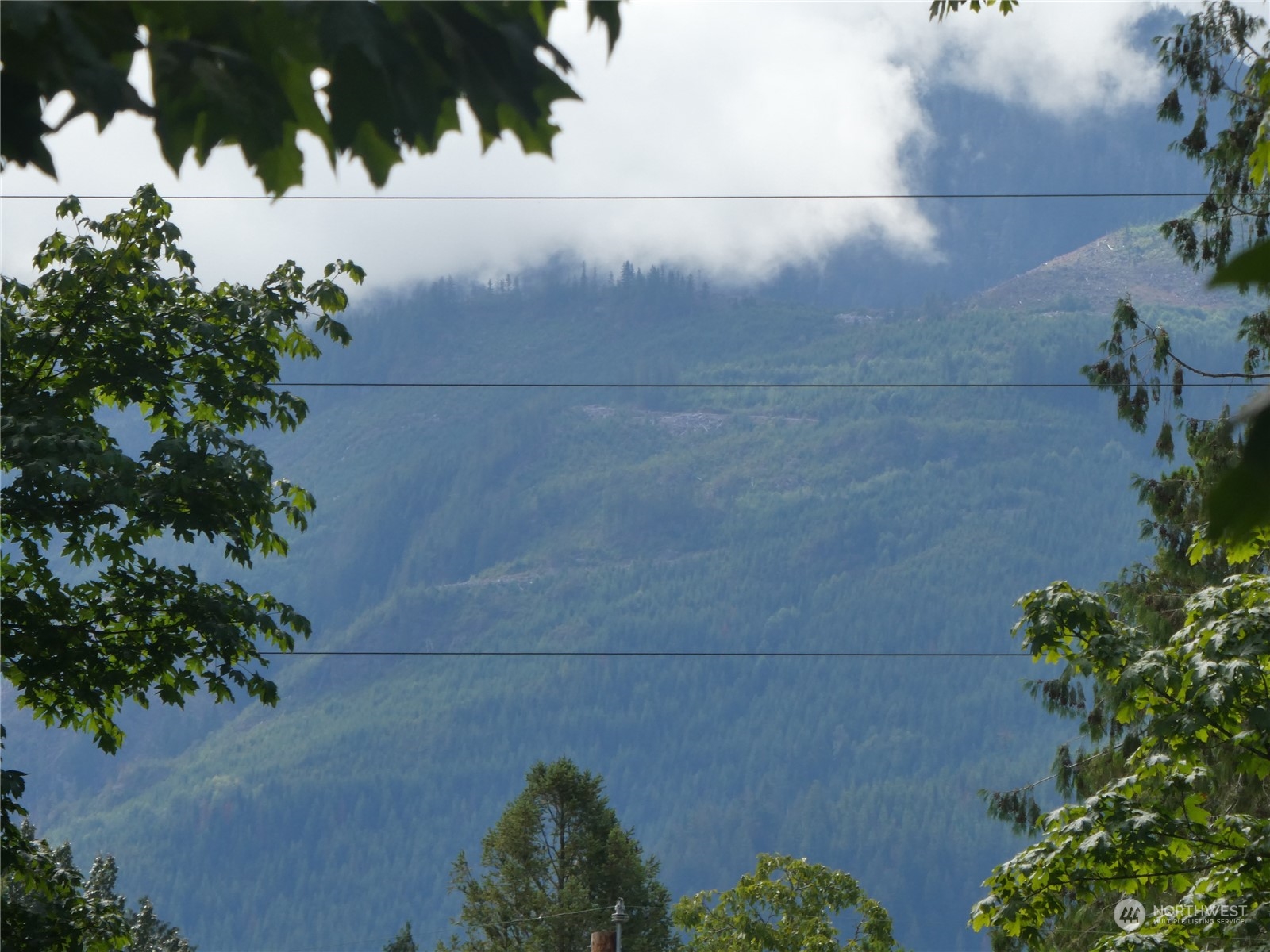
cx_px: 635
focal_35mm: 322
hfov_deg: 6.2
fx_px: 11814
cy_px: 476
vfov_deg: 4.6
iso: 80
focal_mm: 57.7
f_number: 5.9
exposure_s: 1/320
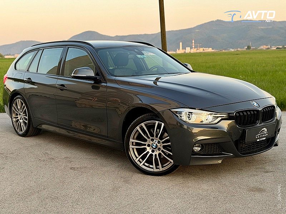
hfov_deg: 39.7
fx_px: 397
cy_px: 107
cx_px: 143
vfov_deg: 30.3
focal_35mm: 48
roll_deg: +2.2
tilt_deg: -8.0
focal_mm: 6.76
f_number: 1.78
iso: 64
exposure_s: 1/285
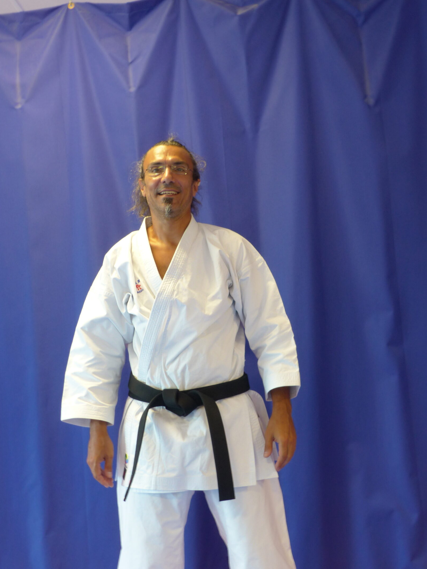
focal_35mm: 49
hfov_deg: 29.7
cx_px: 227
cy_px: 313
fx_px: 806
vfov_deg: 38.9
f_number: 2.8
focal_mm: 7.4
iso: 100
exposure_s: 1/15
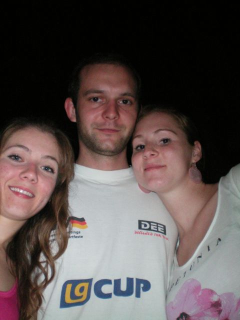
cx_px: 120
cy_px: 160
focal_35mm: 38
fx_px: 351
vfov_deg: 49.0
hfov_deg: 37.7
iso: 400
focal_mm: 6.3
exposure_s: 1/60
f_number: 3.1
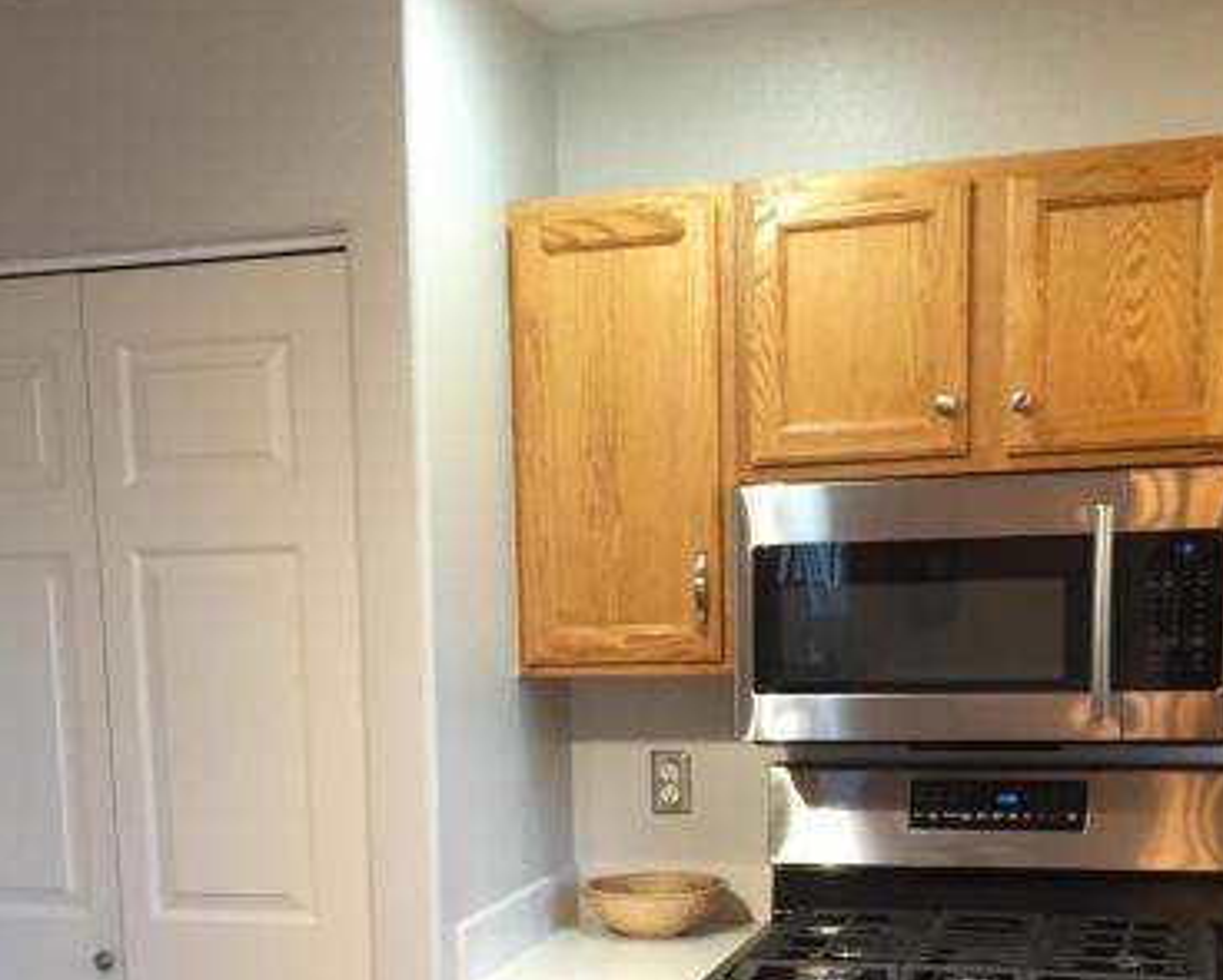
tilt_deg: -7.5
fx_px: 2137
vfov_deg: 25.0
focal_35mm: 59
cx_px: 415
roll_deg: +1.8
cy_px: 887
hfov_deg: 31.7
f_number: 2.2
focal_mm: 4.15
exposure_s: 1/30
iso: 100
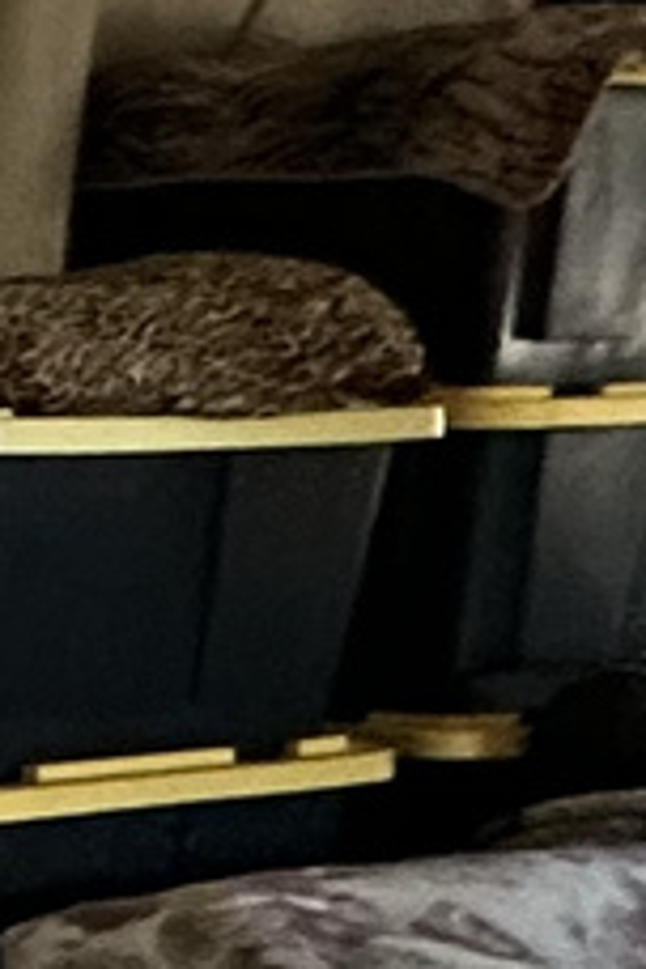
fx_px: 3526
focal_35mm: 131
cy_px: 910
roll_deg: +0.6
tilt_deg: -10.5
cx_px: -2180
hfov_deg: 7.0
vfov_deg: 15.4
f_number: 2.2
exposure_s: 1/60
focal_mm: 2.22
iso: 500
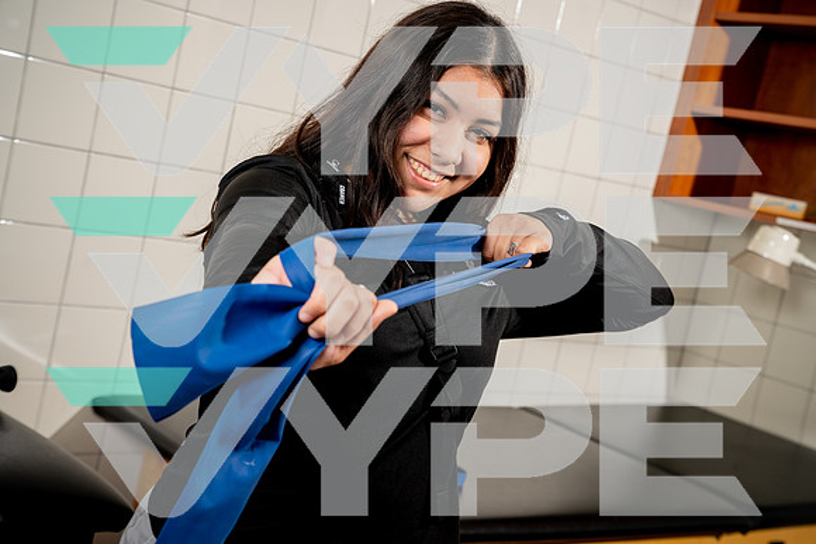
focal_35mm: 58
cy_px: 272
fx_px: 1315
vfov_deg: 23.4
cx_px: 408
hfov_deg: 34.5
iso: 250
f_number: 6.3
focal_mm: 58
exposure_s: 1/250
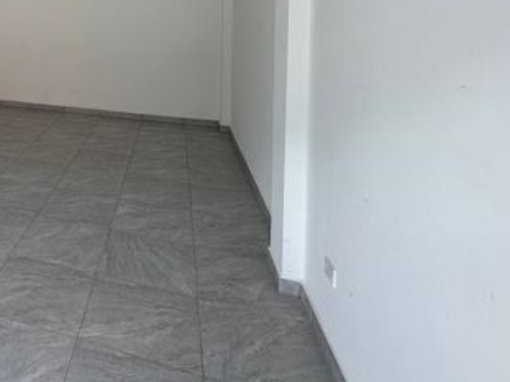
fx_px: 442
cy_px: 23
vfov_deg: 42.1
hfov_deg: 48.4
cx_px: -9
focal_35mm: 30
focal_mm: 2.22
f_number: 2.2
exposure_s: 1/189
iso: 40
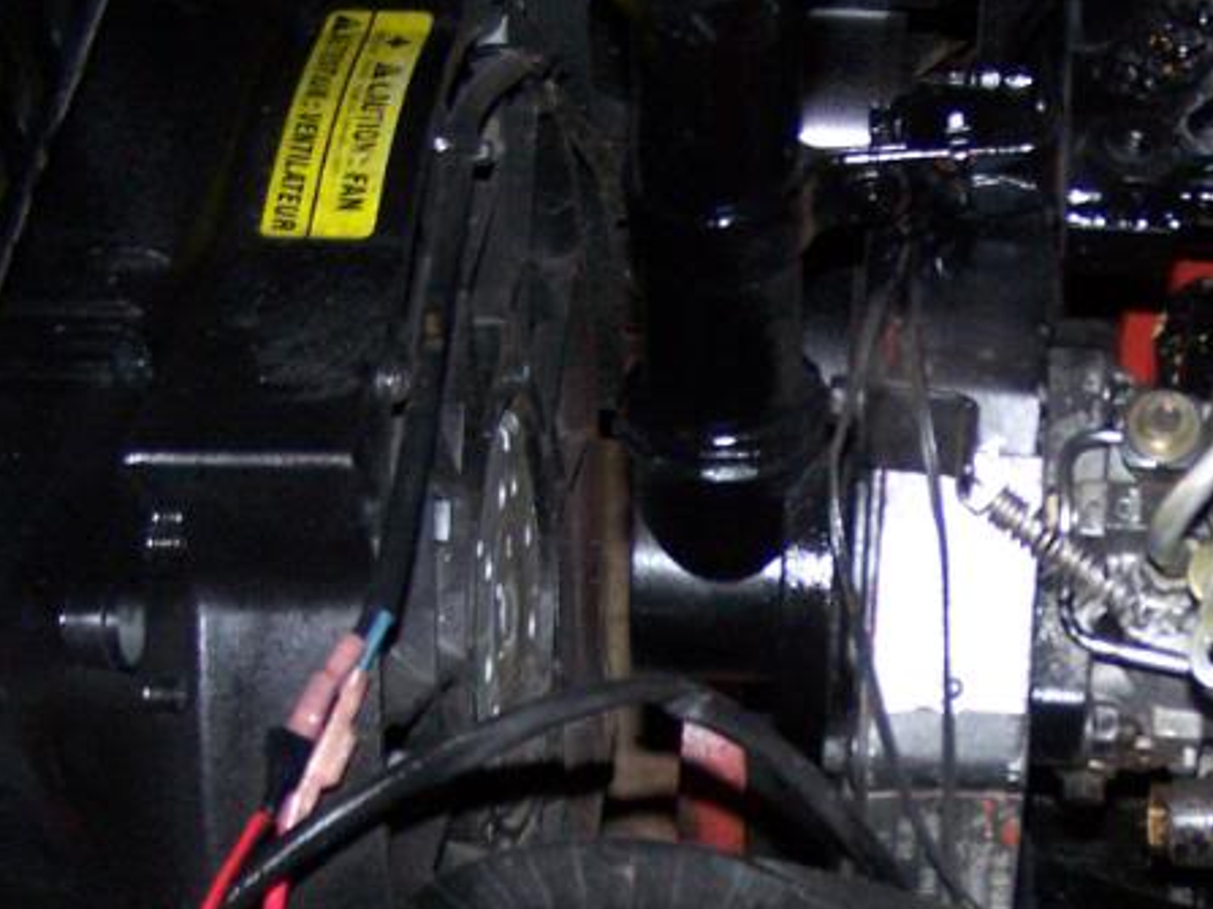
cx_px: 977
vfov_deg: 16.8
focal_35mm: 87
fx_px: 3048
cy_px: 800
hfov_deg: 22.2
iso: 140
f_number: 2.8
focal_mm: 6.3
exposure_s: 1/60
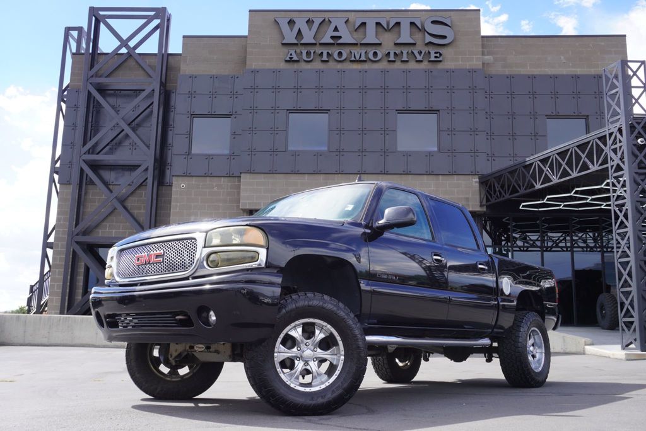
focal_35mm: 36
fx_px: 646
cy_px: 216
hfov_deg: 53.1
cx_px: 323
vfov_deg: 36.9
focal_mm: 24
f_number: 8
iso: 100
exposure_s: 1/100
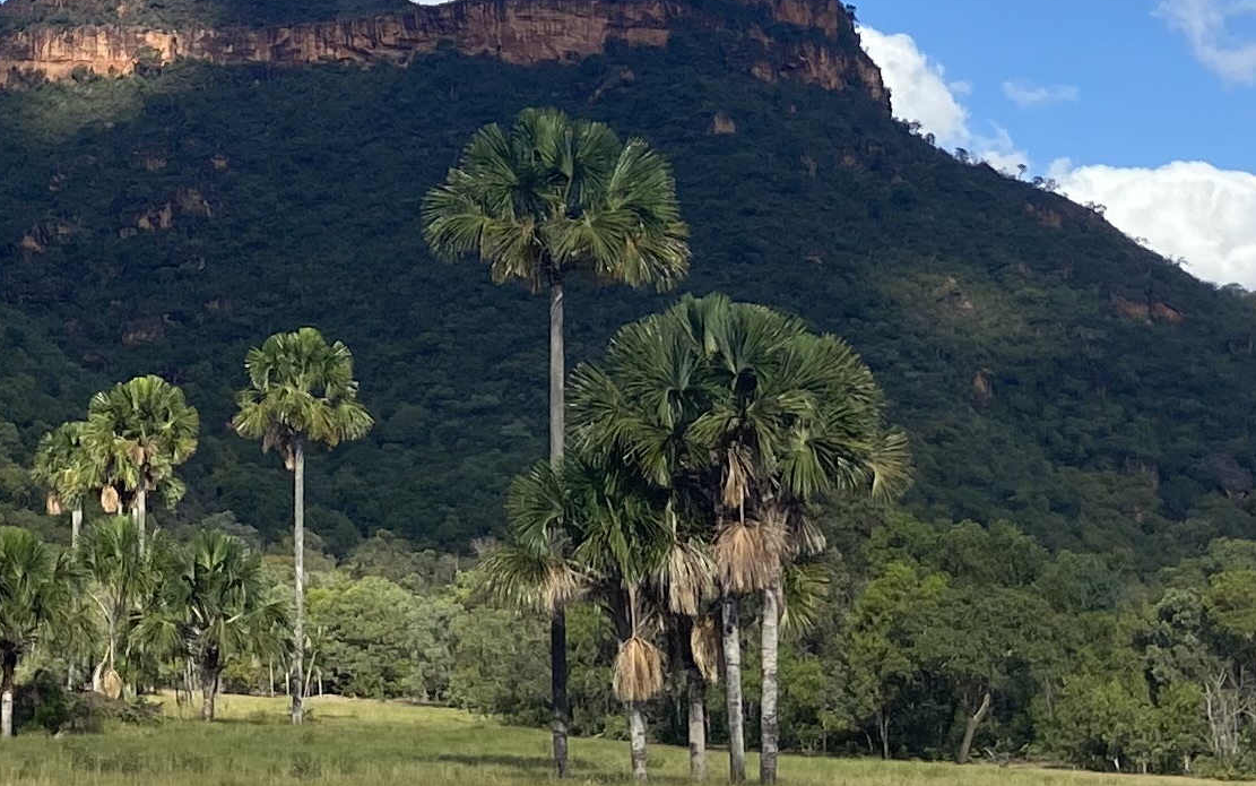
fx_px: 3424
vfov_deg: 12.5
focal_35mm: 100
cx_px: 213
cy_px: -343
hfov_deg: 20.5
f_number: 1.8
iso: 32
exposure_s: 1/2571
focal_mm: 4.25
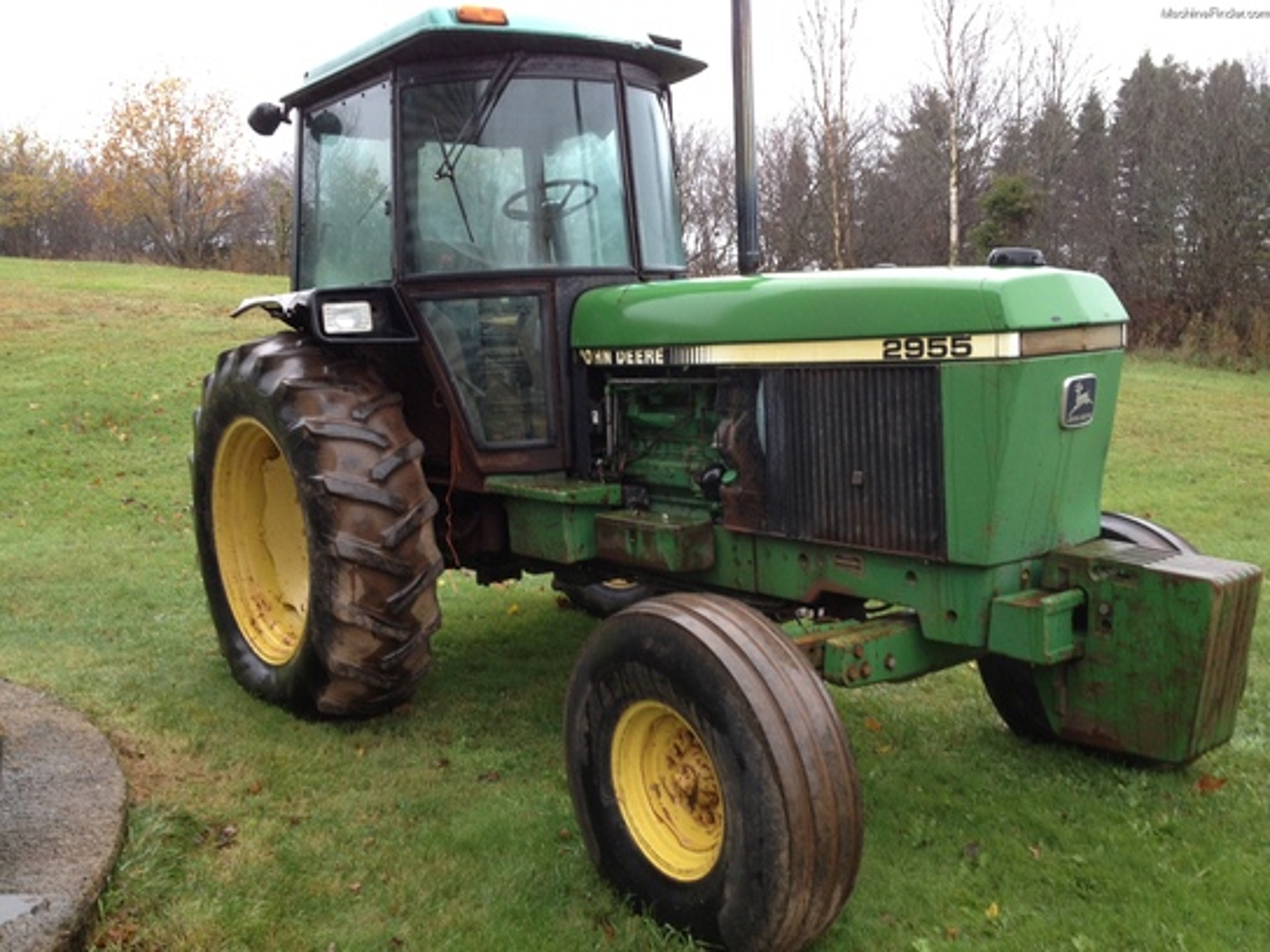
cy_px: 476
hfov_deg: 52.6
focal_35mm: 35
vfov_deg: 40.7
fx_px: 1284
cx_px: 635
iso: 50
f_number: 2.4
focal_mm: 4.28
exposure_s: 1/40
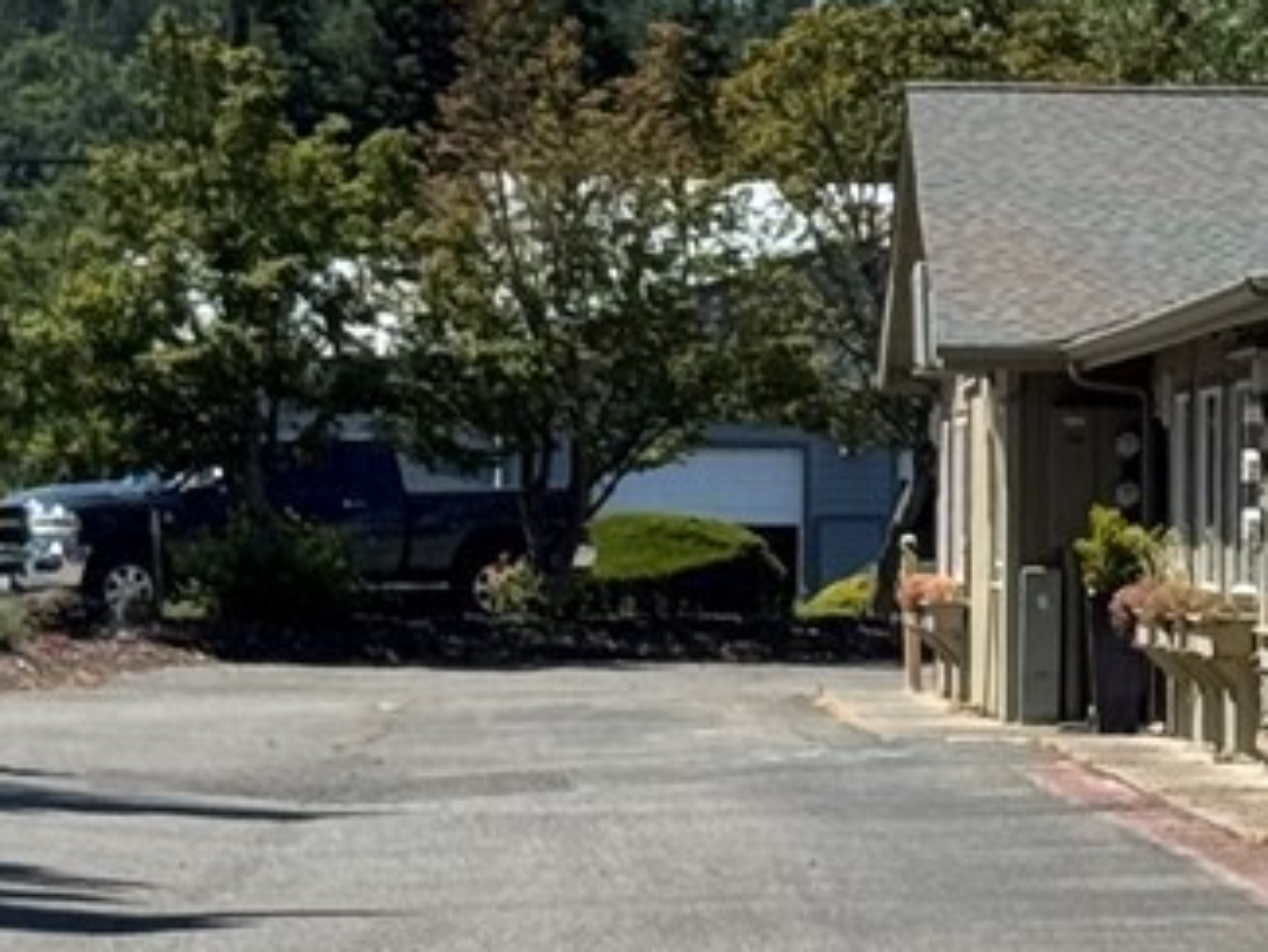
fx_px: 8648
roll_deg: -0.4
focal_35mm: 236
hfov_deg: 8.3
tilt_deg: -0.7
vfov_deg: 6.3
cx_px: 1209
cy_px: 577
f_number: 1.78
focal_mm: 6.76
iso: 64
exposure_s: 1/4608
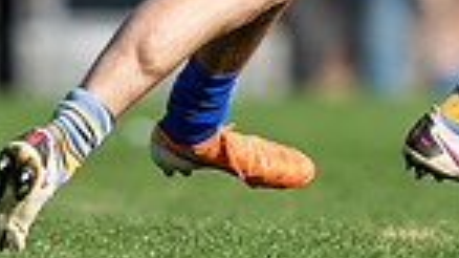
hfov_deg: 0.8
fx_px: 34090
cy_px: -294
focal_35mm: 2802
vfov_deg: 0.4
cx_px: 99
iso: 100
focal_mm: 400
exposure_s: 1/1250
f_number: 2.8
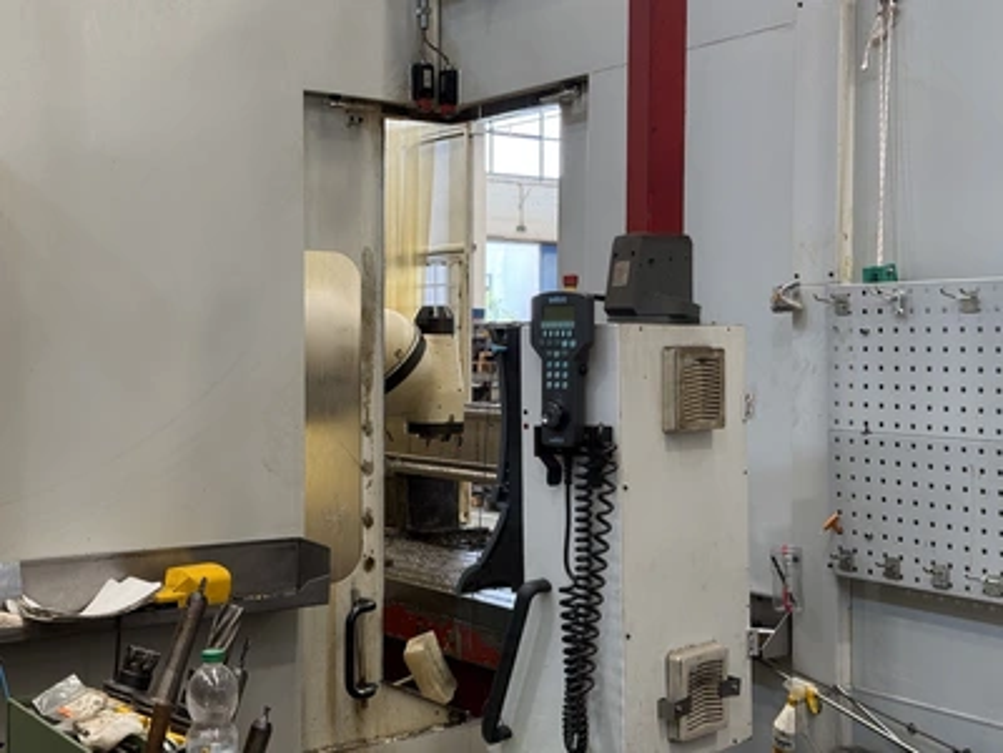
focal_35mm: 48
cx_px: 502
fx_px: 1391
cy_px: 376
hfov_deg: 39.7
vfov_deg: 30.3
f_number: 1.78
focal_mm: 6.76
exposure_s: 1/100
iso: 80
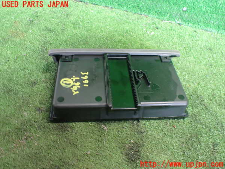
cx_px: 112
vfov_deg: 46.8
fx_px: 195
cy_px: 84
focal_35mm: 30
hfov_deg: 60.0
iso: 800
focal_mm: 5.4
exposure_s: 1/40
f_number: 2.3
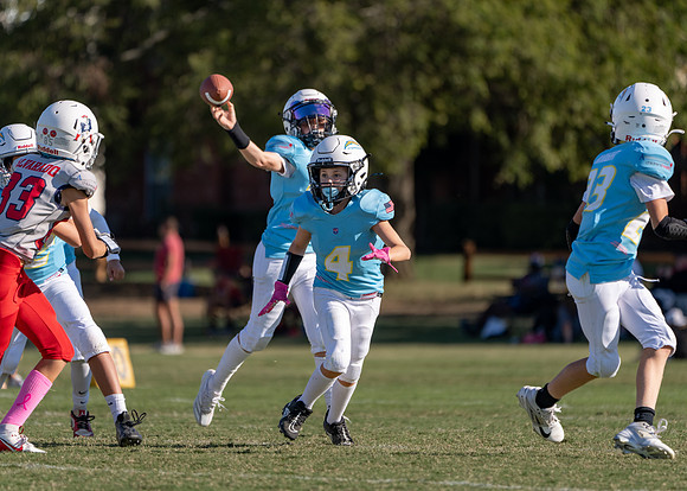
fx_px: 9214
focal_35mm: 472
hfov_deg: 4.3
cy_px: 229
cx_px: 335
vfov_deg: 3.0
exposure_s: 1/1000
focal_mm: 400
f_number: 5.6
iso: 200
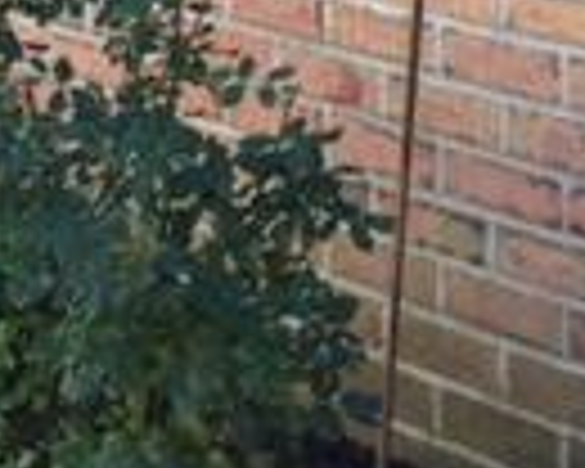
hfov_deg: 13.3
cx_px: -194
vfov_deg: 10.4
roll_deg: -0.3
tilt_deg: -3.3
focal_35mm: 139
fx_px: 2407
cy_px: -387
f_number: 2.2
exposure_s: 1/179
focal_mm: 4.15
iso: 32
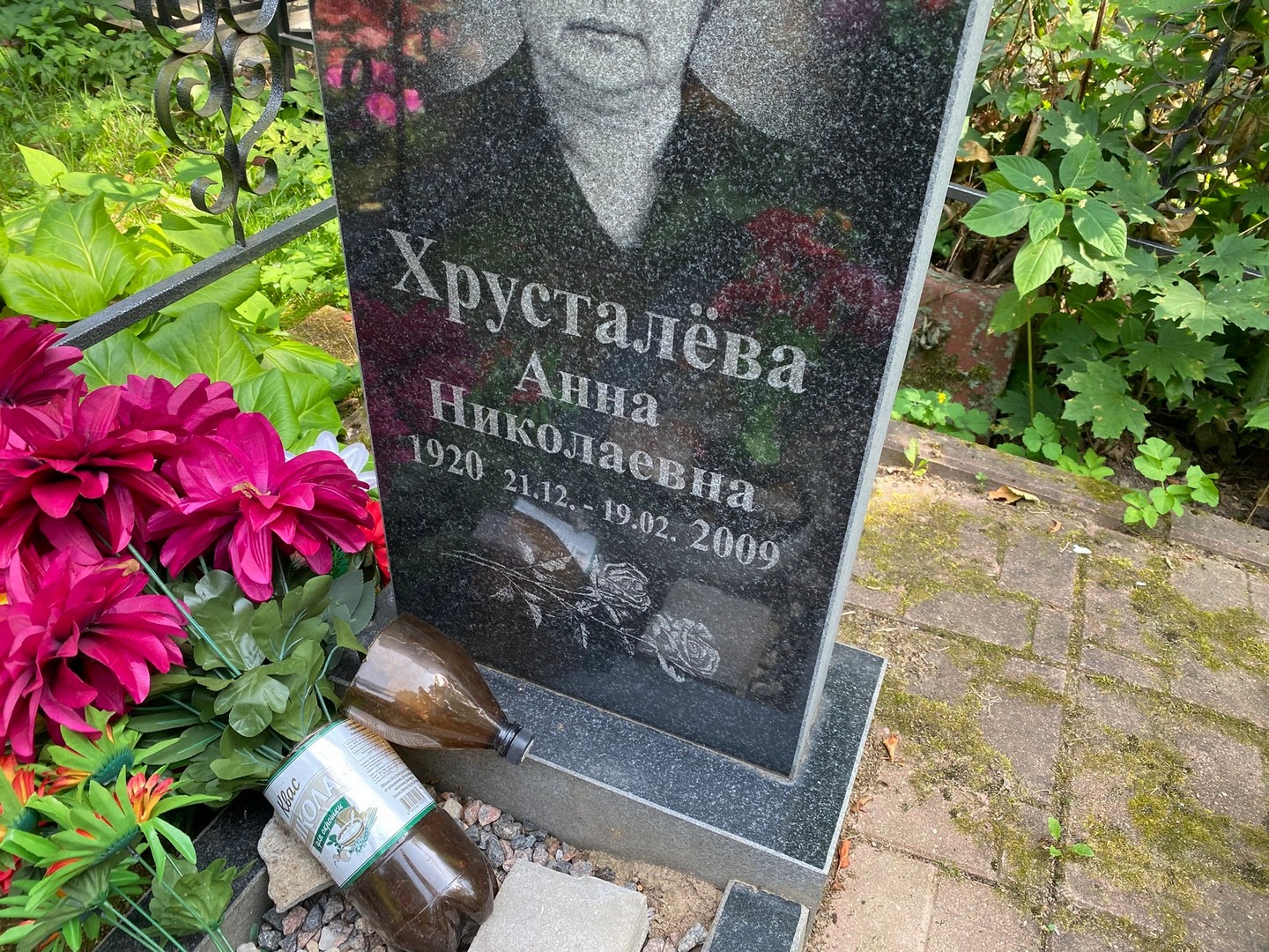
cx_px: 634
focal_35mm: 26
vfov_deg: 53.1
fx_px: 953
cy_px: 476
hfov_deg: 67.3
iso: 32
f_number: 1.8
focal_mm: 4.25
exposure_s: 1/137
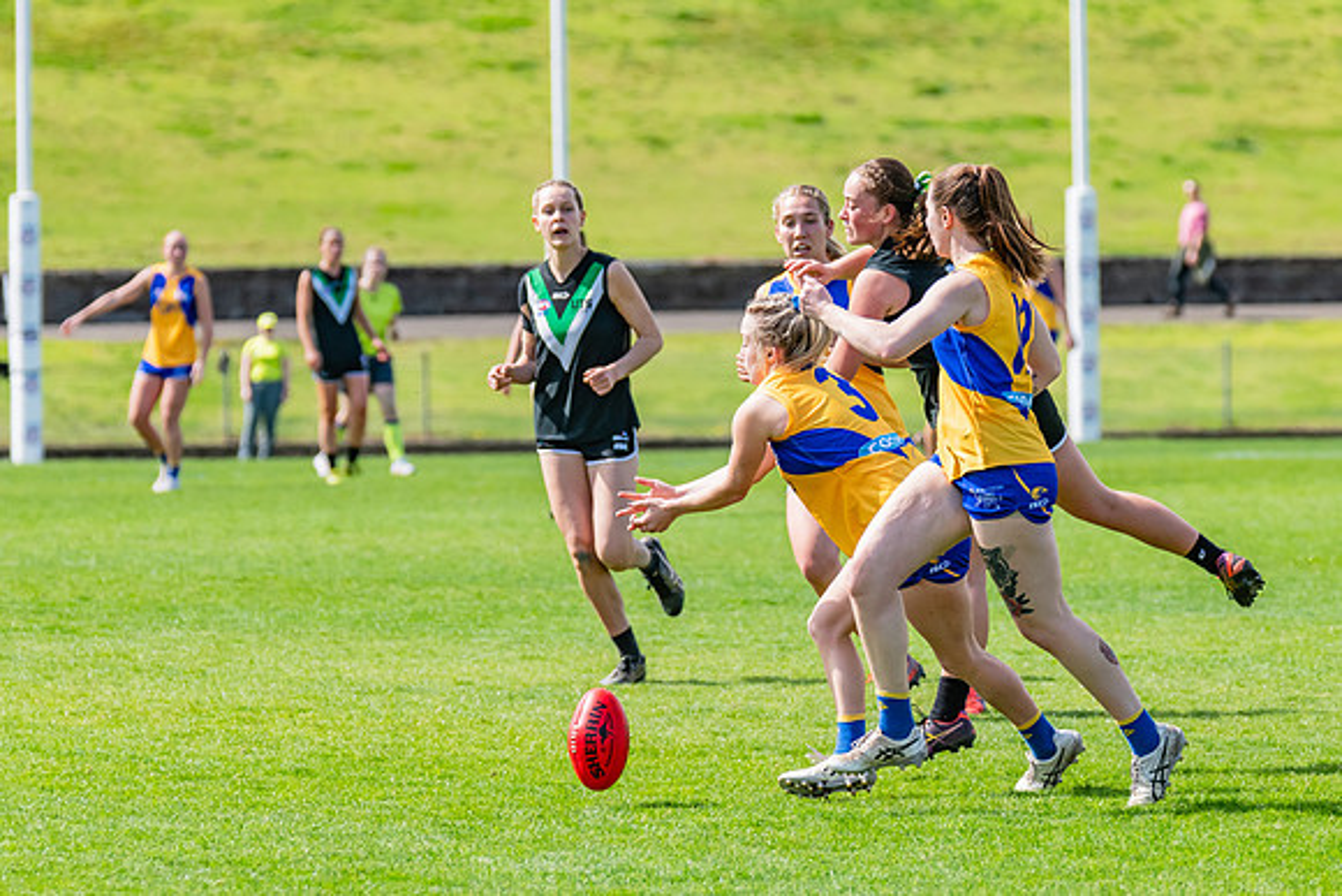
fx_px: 12559
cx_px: 736
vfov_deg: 4.1
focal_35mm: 337
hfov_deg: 6.1
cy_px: 321
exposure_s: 1/1600
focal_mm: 250
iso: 800
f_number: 7.1
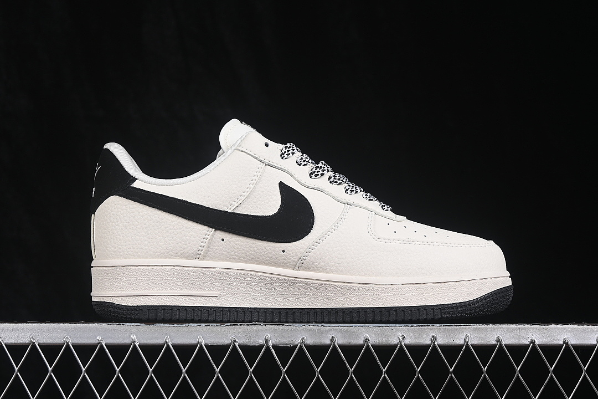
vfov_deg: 18.2
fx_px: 1246
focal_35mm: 75
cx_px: 299
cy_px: 200
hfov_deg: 27.0
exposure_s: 1/80
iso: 160
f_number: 8
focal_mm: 50
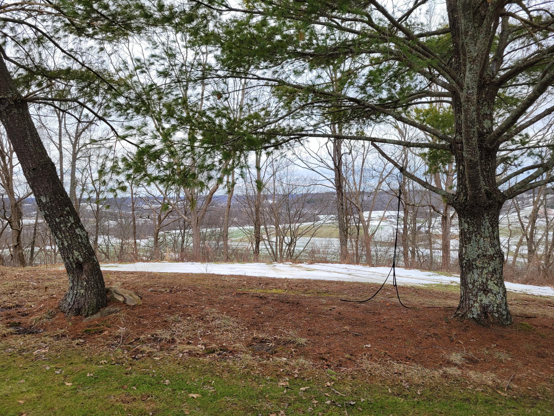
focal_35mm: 27
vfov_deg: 51.4
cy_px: 206
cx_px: 268
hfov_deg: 65.3
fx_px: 432
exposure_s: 1/807
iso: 40
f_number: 1.8
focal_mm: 5.4
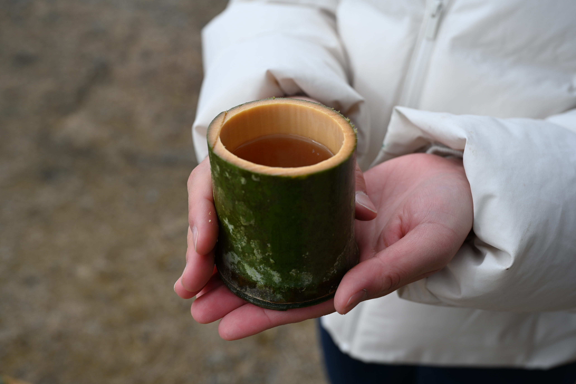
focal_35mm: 42
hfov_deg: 46.4
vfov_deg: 31.9
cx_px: 288
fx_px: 672
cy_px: 192
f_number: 5.6
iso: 100
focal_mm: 42
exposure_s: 1/250
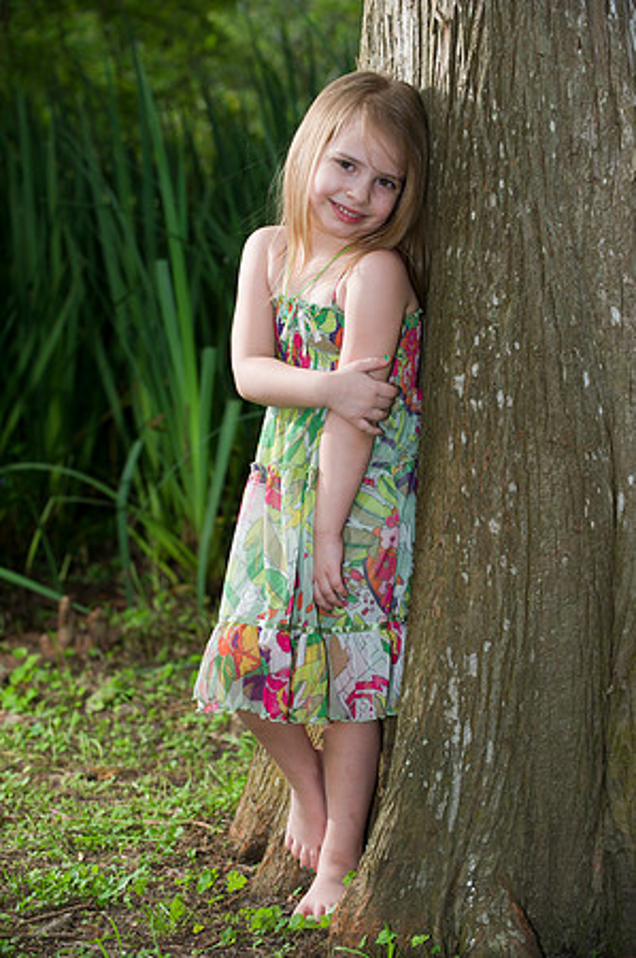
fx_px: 2709
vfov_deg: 20.0
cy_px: 479
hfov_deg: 13.4
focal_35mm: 102
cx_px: 318
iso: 200
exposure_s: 1/125
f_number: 5
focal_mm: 102
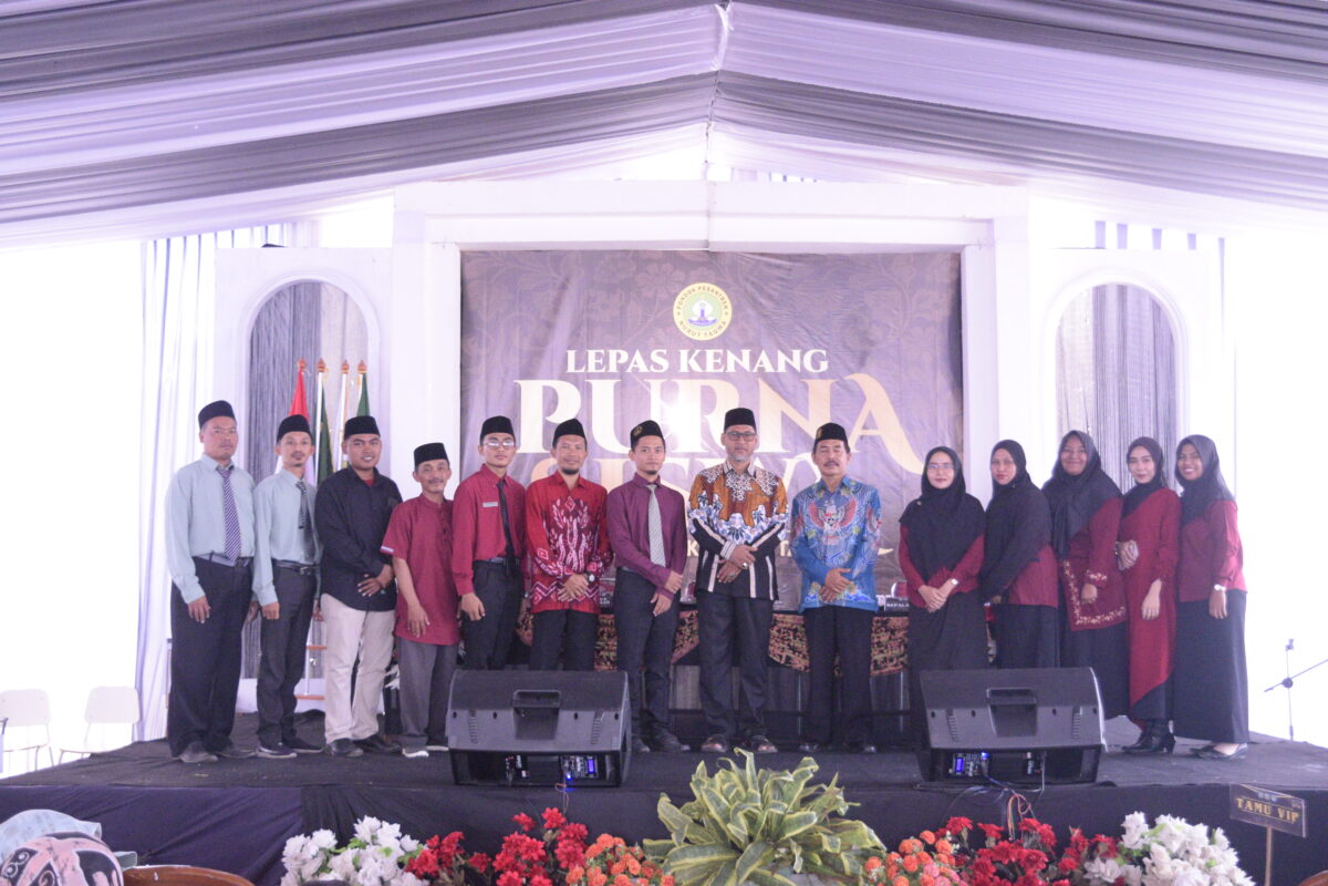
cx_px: 664
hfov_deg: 46.4
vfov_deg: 31.9
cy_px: 443
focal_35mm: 42
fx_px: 1549
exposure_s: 1/640
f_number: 4.5
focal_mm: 28
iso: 6400
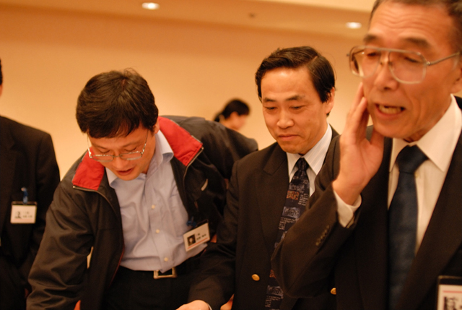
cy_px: 155
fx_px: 540
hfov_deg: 46.3
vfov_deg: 32.0
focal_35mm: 42
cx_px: 231
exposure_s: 1/60
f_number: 2
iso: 800
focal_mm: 28
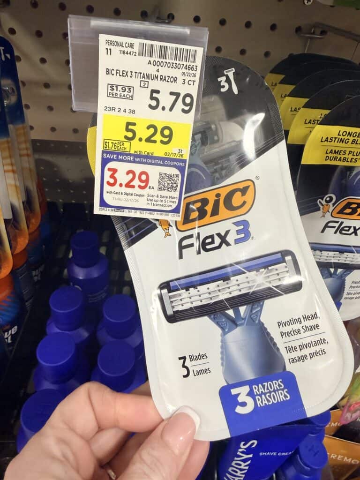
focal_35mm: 24
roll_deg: -7.3
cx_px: 180
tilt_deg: -38.3
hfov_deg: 56.8
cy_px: 240
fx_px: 333
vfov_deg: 71.6
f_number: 2.2
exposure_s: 1/61
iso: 160
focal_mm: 2.22
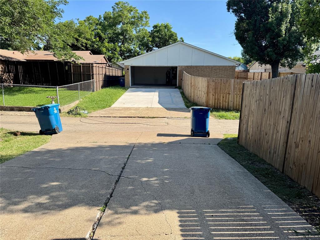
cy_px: 120
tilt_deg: -9.8
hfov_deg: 71.6
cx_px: 160
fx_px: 222
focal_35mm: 24
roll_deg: -0.1
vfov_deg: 56.8
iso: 80
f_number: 1.78
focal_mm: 6.76
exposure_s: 1/2604
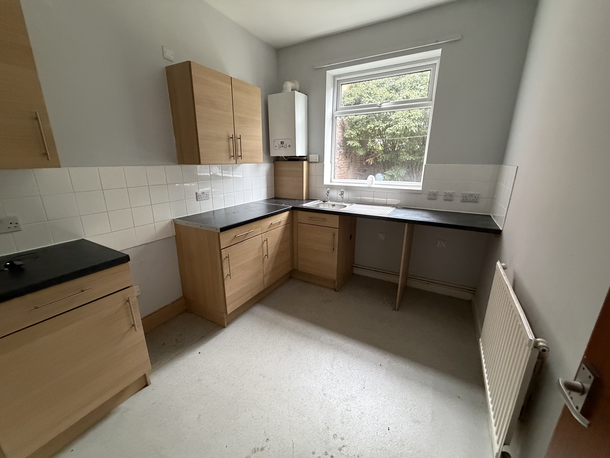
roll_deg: +0.9
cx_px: 305
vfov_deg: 85.7
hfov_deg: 102.1
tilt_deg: -15.6
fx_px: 247
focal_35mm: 14
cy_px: 229
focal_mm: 2.22
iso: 640
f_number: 2.2
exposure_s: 1/60
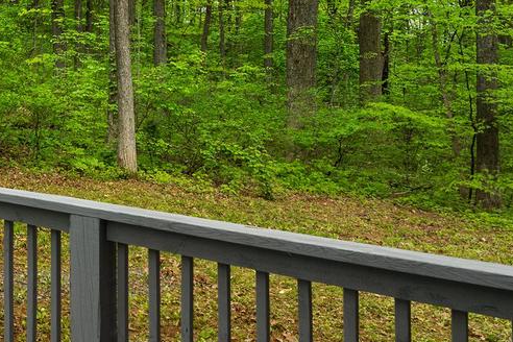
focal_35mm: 41
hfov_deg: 35.5
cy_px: 83
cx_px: -124
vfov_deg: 32.0
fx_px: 584
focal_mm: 14
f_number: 8
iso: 640
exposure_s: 1/200
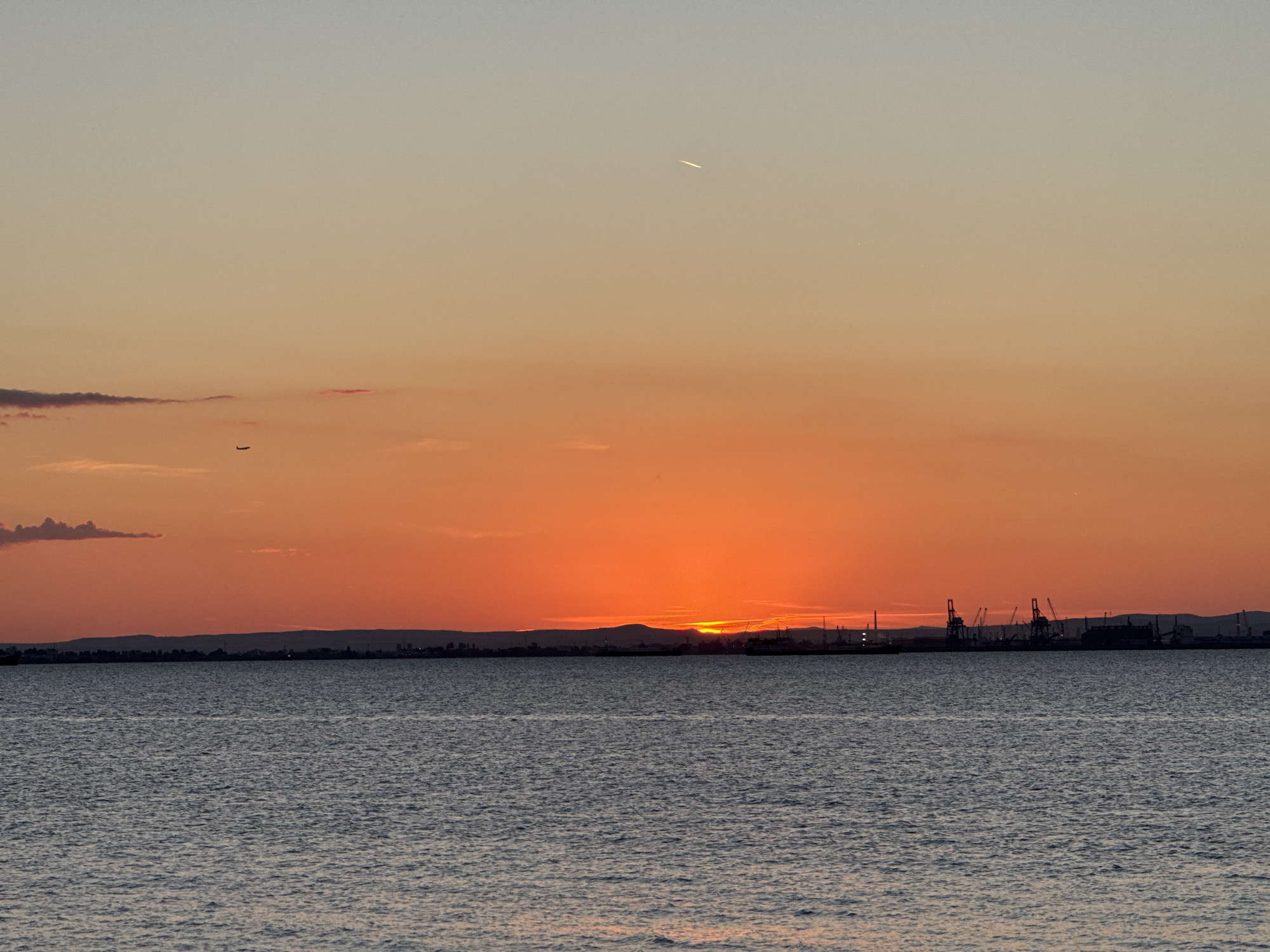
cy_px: 476
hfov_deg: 16.4
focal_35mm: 120
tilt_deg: +2.0
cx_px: 635
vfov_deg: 12.3
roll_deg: +0.7
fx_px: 4403
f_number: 2.8
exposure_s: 1/433
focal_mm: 15.66
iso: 50
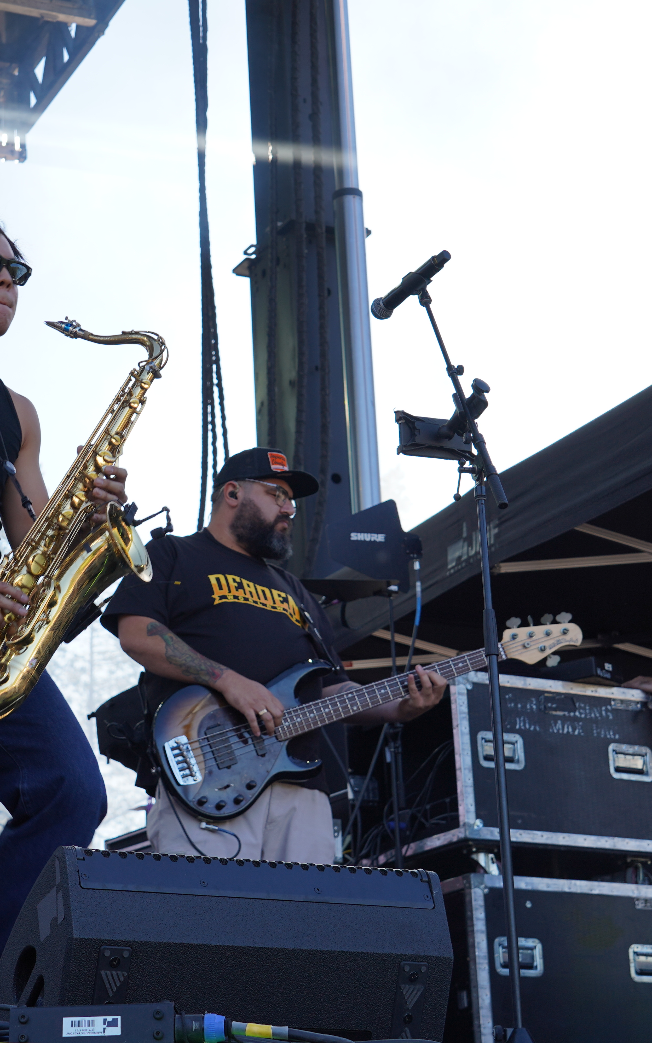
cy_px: 522
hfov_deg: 17.8
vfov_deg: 28.6
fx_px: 2047
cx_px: 57
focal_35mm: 72
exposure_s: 1/125
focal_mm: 47
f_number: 5.6
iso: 100
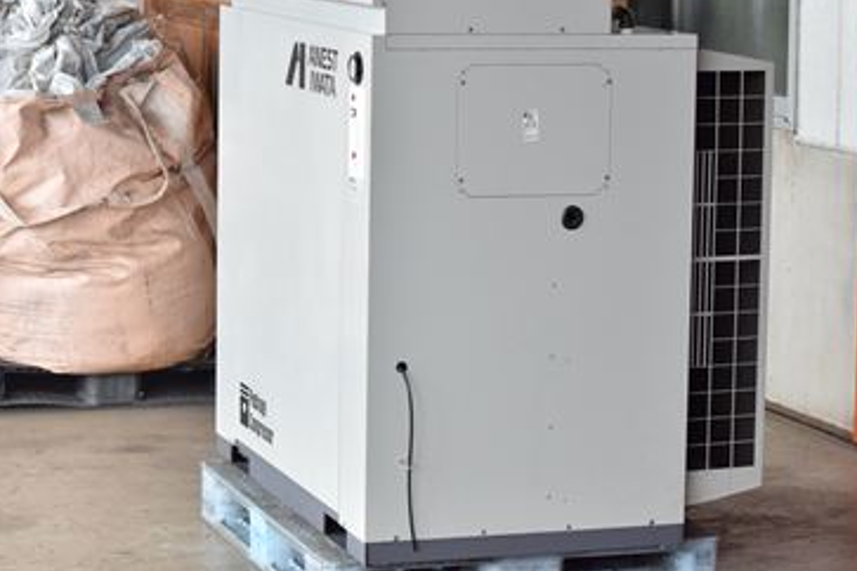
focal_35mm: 114
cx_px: 475
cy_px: 182
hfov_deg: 18.0
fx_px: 2706
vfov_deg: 12.0
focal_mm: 55
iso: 1250
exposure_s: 1/320
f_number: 6.3
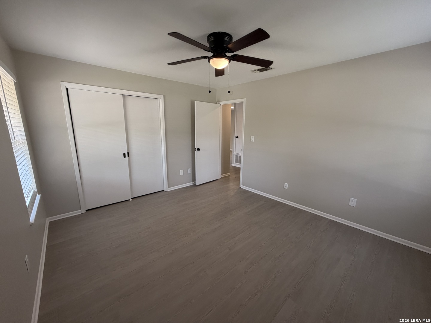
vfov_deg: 85.7
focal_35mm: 14
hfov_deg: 102.1
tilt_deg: -10.4
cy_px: 162
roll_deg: -0.9
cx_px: 216
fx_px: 174
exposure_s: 1/120
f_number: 2.2
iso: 250
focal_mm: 2.22
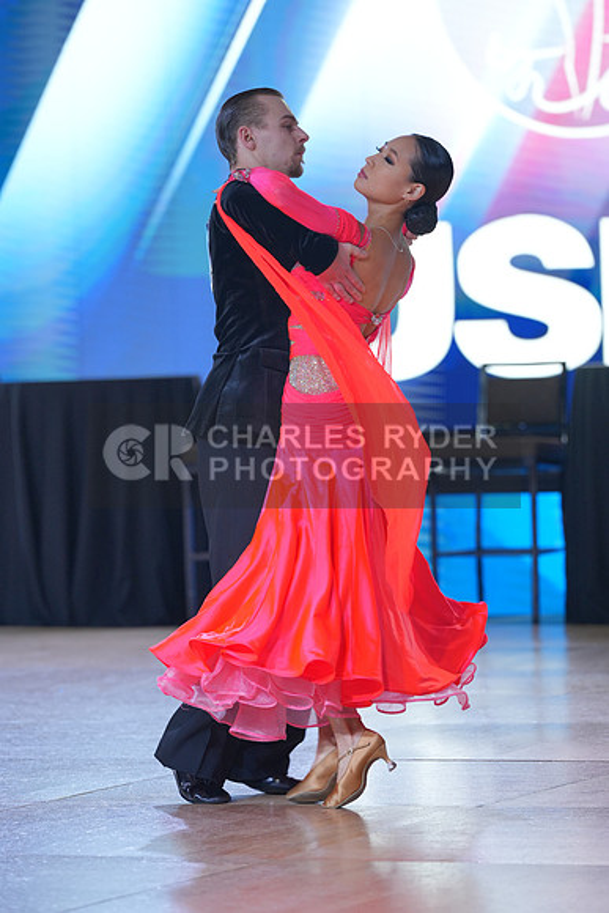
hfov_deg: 7.2
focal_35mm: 191
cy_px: 456
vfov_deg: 10.8
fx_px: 4843
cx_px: 304
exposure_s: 1/400
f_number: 4
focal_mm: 191
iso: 1000
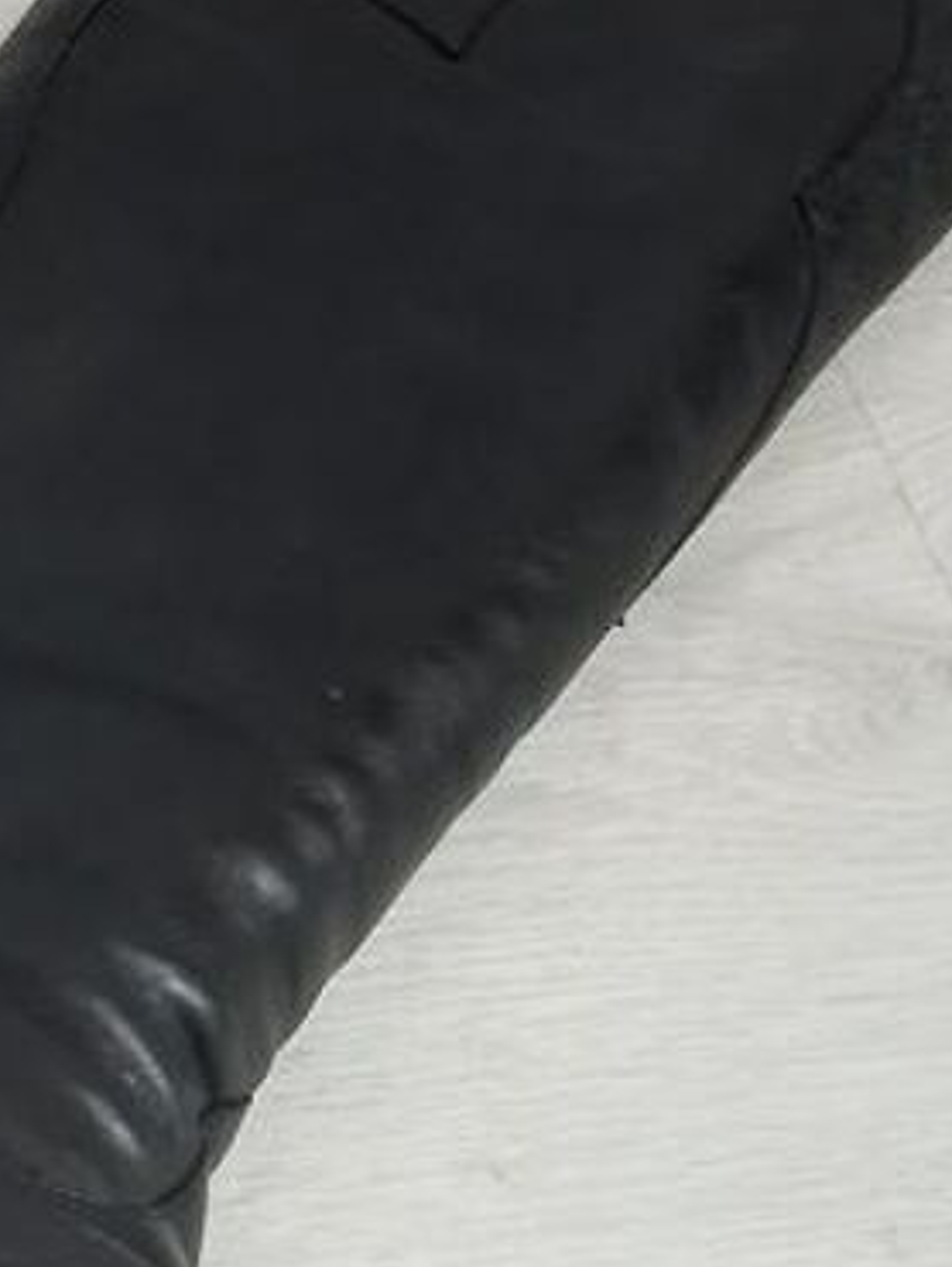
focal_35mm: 90
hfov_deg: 15.2
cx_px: -459
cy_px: 950
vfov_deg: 21.6
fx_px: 3296
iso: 200
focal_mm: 4.6
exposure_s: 1/40
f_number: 2
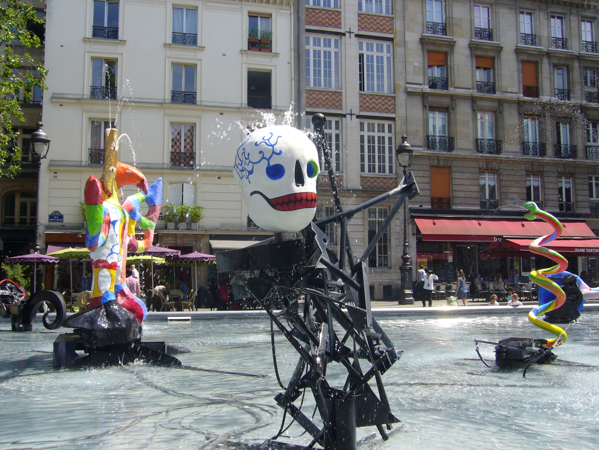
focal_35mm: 35
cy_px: 225
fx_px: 606
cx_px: 300
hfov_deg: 52.6
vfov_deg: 40.7
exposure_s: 1/200
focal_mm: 5.8
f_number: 5.6
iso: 80
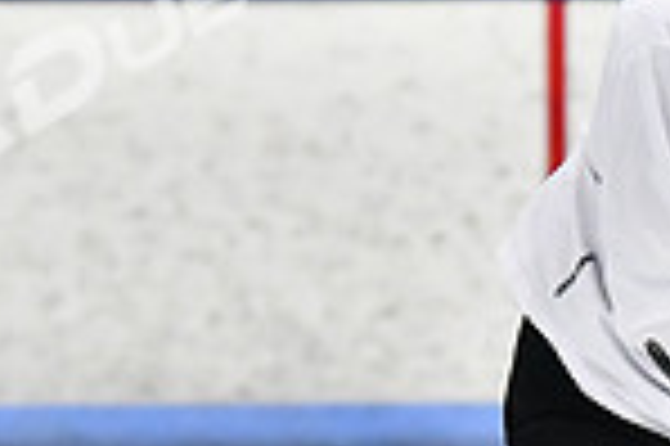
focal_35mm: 761
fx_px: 14147
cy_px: 489
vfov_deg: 1.8
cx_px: 670
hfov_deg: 2.7
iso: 6400
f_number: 2.8
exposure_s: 1/1600
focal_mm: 130
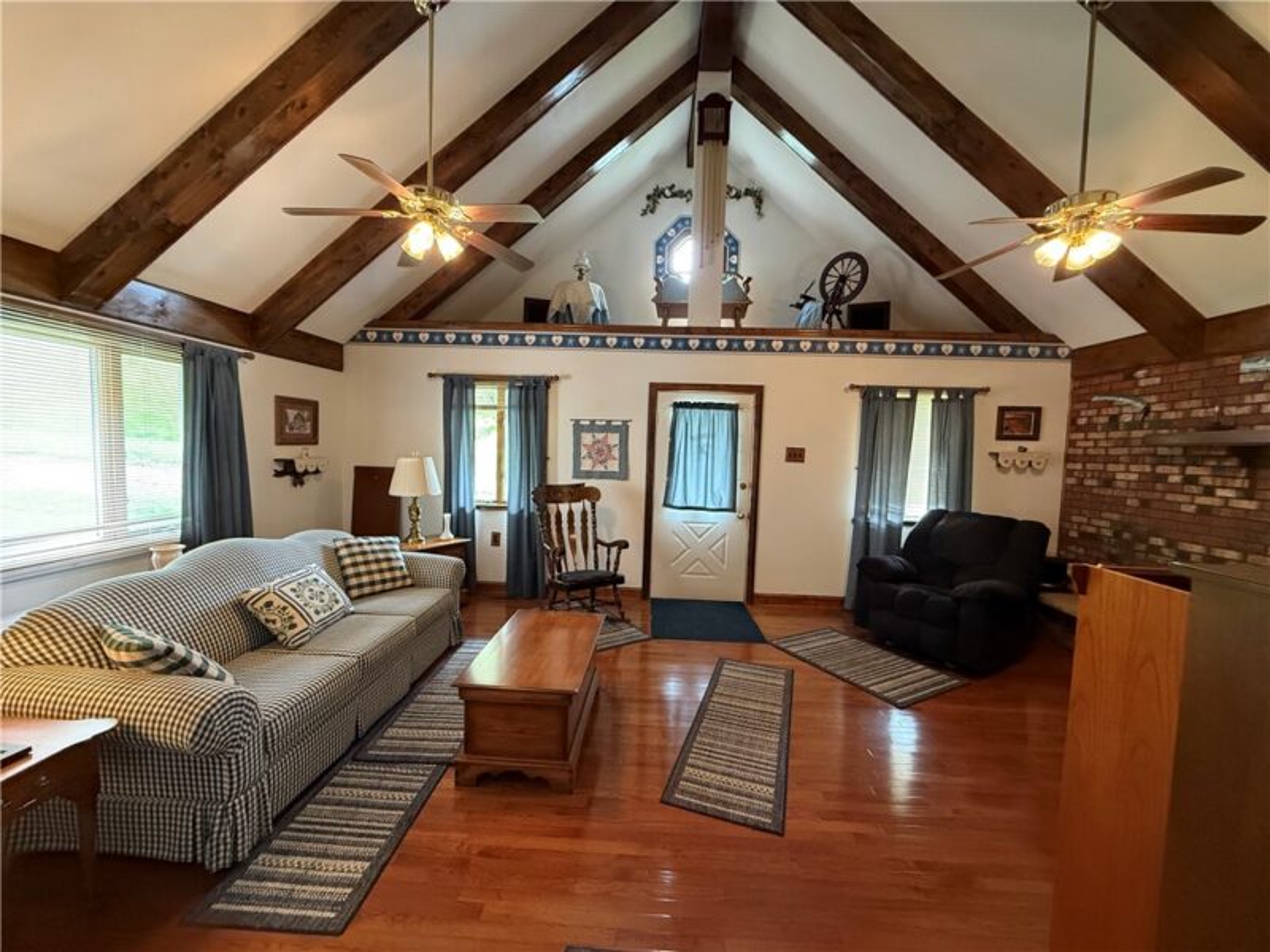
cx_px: 635
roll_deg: -1.4
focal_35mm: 14
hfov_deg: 102.1
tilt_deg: -2.2
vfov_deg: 85.7
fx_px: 514
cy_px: 476
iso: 640
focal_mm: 2.22
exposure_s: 1/60
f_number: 2.2
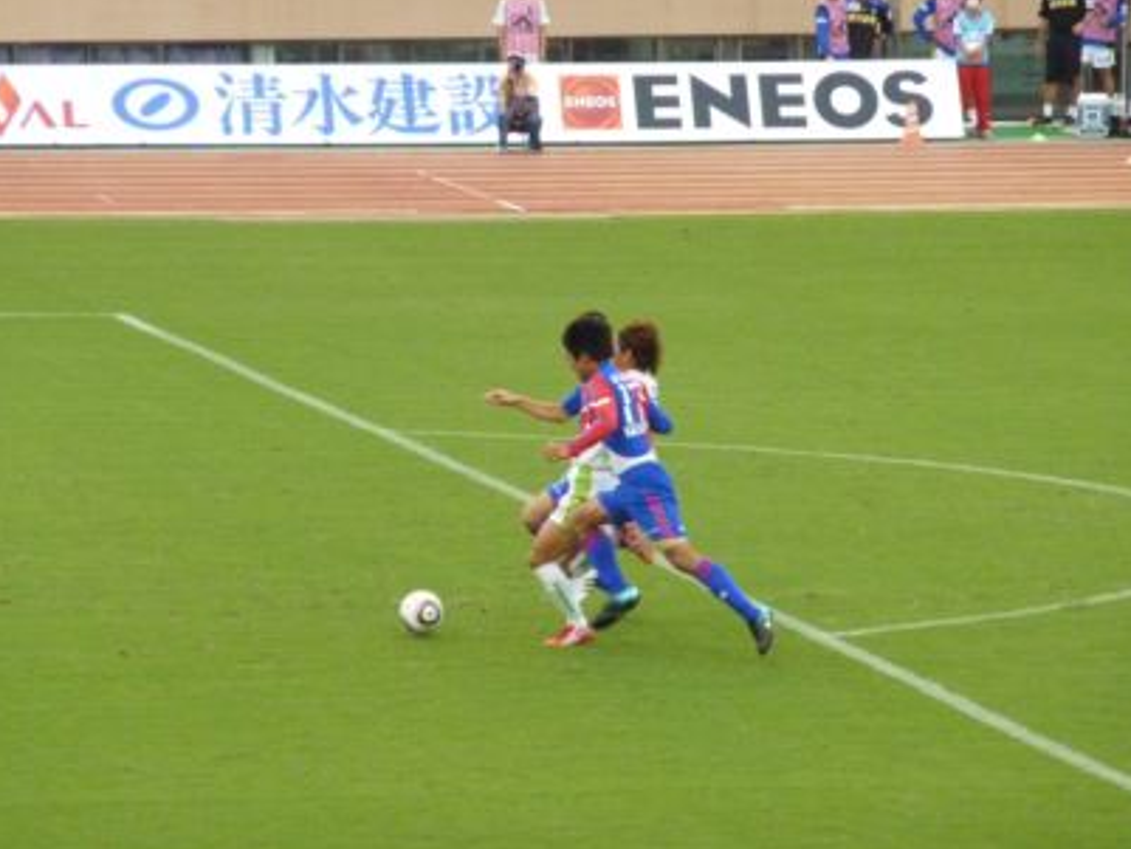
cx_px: 578
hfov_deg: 5.9
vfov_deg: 4.4
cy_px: 454
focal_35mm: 337
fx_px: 11014
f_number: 4.9
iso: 640
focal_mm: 49.2
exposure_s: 1/500
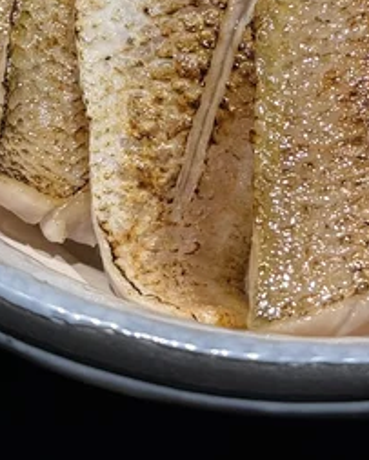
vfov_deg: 13.2
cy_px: -113
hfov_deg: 10.9
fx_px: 1935
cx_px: 302
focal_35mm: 142
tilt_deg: -58.2
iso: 50
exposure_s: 1/50
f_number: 1.78
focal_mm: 6.76
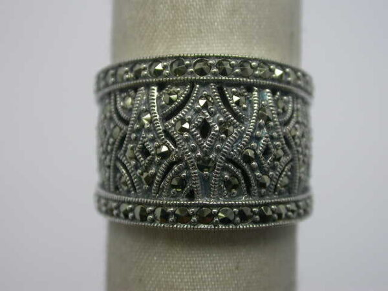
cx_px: 194
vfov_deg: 17.4
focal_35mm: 85
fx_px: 953
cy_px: 146
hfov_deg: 23.0
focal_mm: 17.7
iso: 100
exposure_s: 1/91.3
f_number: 4.1
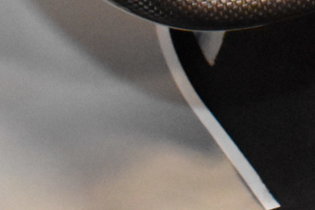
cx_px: 542
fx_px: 1802
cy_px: -350
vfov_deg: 6.3
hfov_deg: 9.6
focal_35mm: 206
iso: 6400
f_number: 8
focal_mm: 24
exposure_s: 1/60
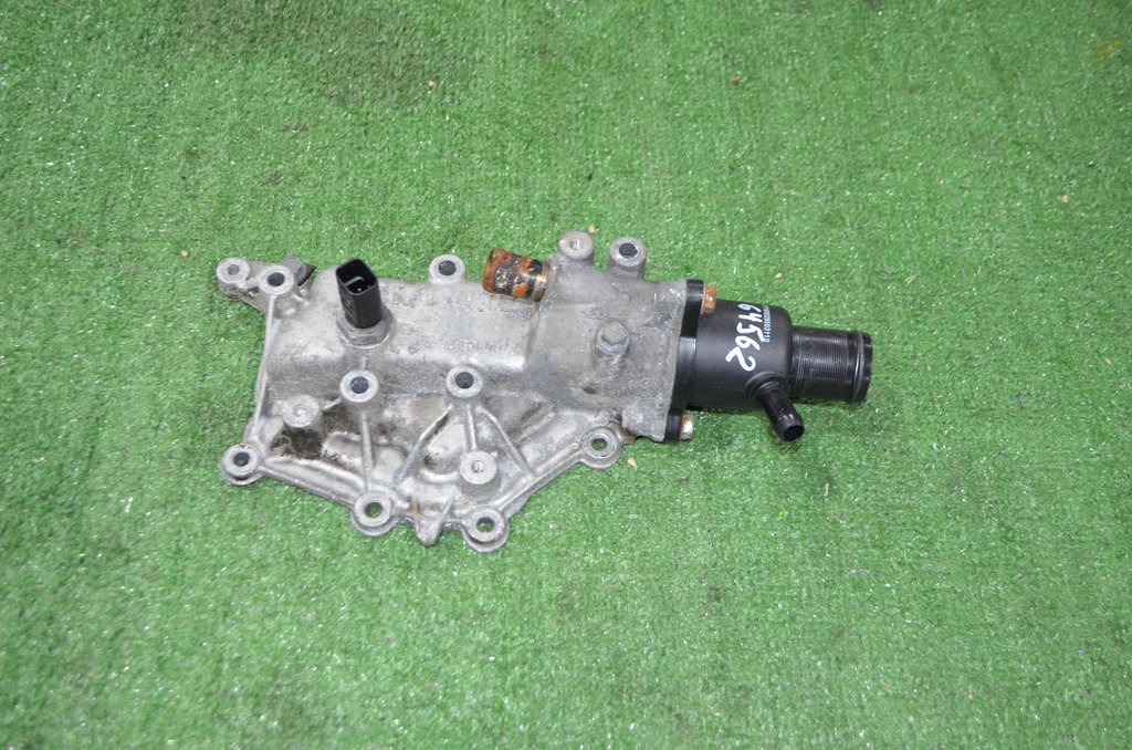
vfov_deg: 34.1
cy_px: 375
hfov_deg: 49.6
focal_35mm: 39
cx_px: 566
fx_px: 1224
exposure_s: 1/60
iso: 1100
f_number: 4.2
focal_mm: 26
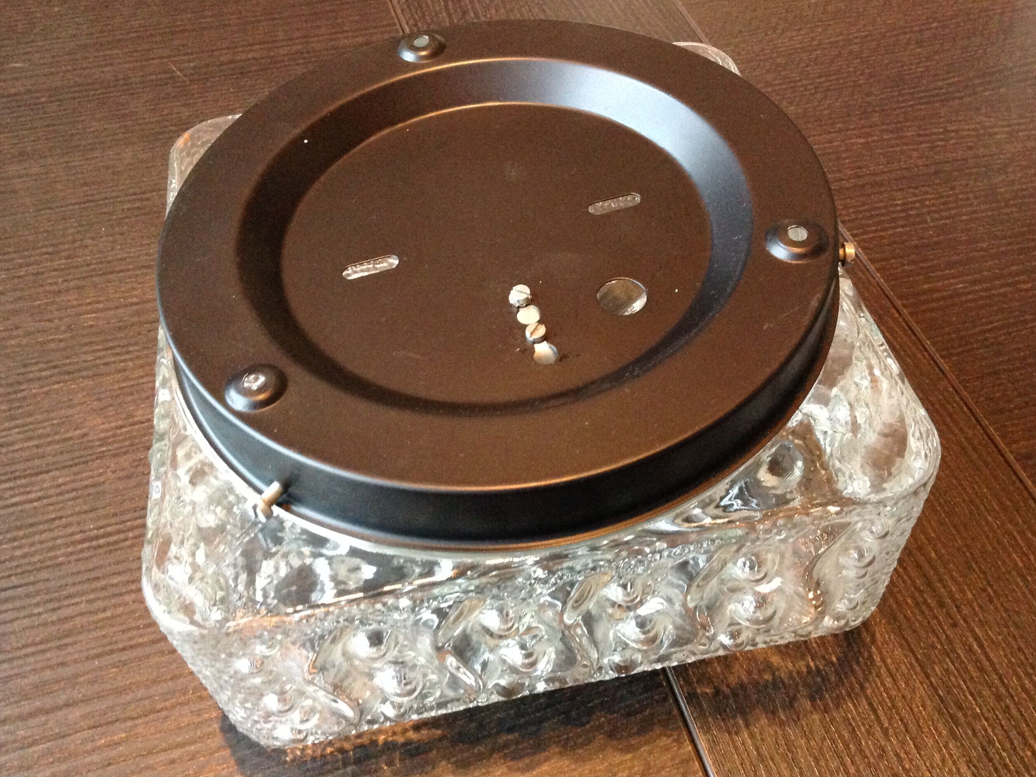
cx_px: 518
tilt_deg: -50.9
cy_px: 384
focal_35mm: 36
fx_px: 1077
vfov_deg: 39.7
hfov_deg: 51.4
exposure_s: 1/15
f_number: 2.4
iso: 500
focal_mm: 4.28
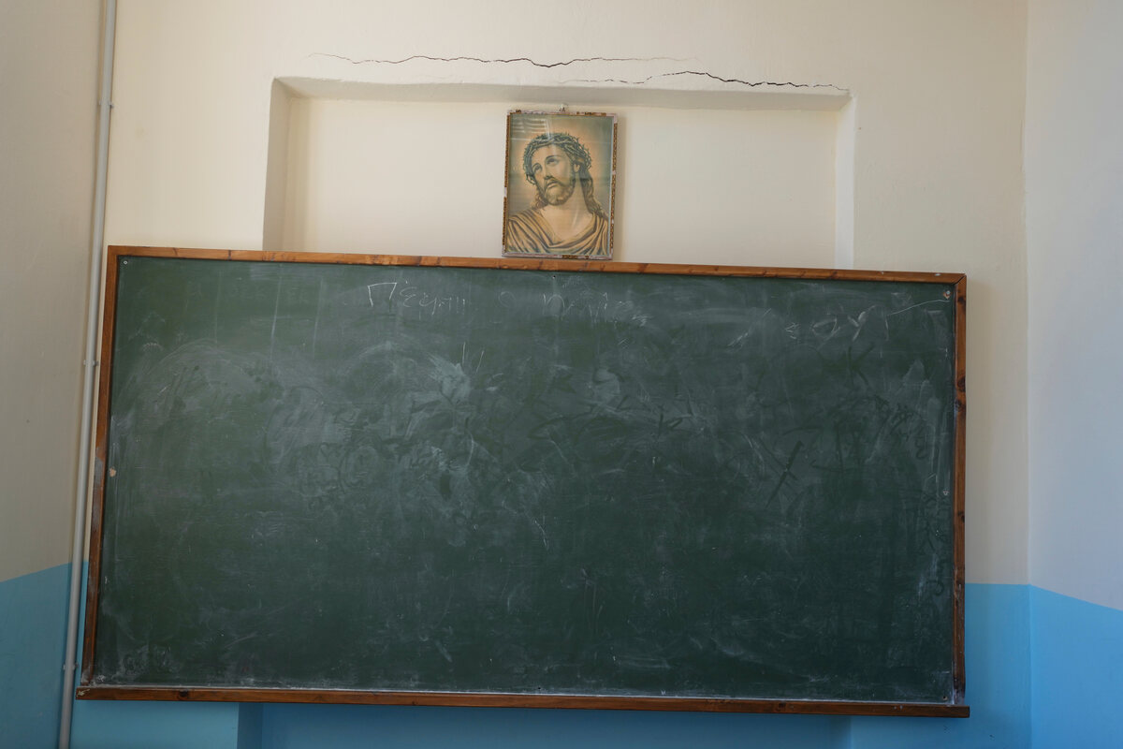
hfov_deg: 54.4
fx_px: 1092
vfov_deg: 37.9
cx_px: 562
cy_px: 374
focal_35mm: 35
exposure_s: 1/800
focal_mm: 35
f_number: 2.5
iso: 400
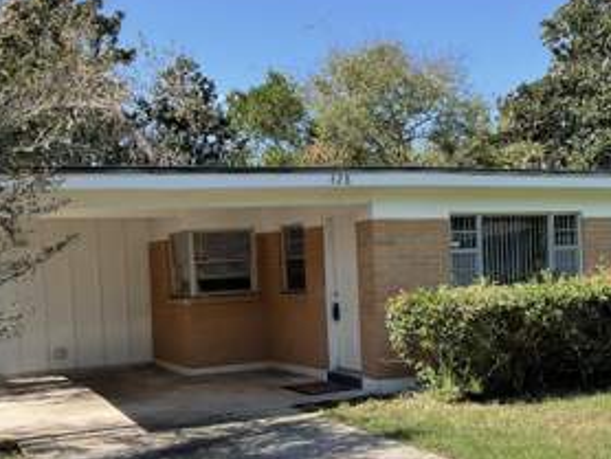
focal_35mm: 50
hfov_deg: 37.8
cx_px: 402
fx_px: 883
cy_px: 293
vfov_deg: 29.0
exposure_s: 1/1035
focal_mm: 3
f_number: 1.8
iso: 16
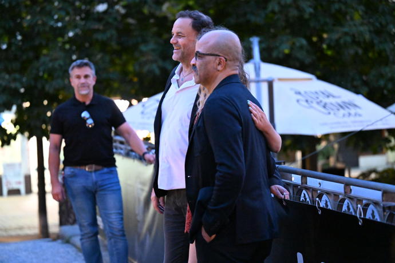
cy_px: 132
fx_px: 965
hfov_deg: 23.1
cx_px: 198
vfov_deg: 15.5
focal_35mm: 88
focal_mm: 88
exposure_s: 1/100
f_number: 2.8
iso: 20000
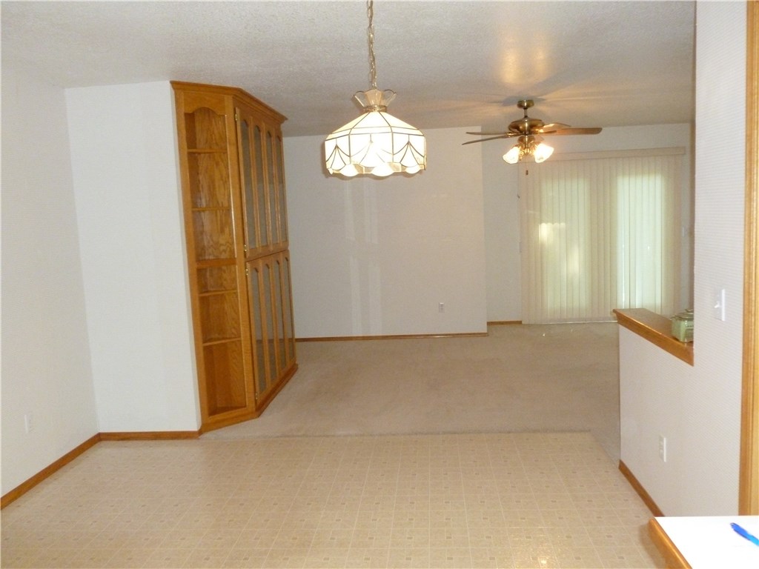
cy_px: 284
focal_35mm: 28
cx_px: 380
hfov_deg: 63.4
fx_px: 614
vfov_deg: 49.7
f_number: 3.3
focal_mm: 5
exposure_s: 1/60
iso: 500
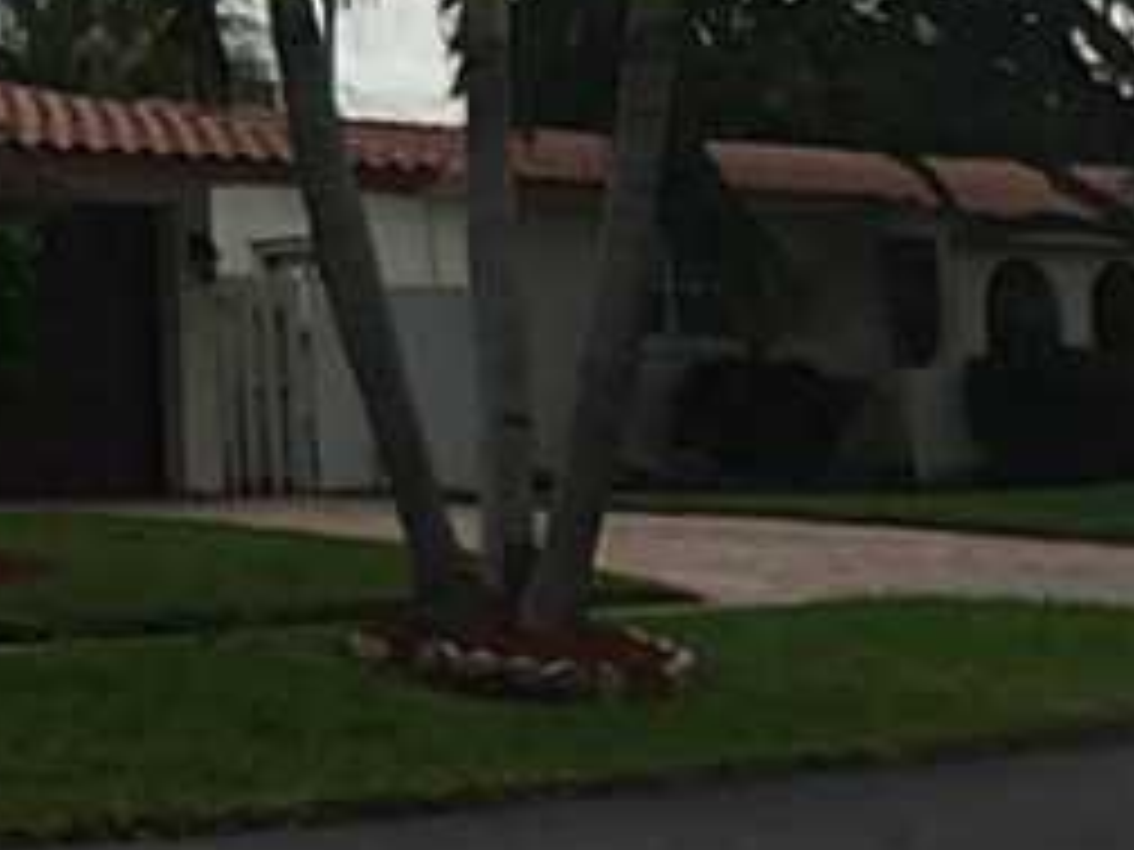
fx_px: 3014
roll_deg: +0.8
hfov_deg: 19.0
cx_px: -504
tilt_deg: +7.8
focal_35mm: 92
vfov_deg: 15.7
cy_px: -9
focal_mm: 4.15
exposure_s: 1/1883
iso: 32
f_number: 2.2
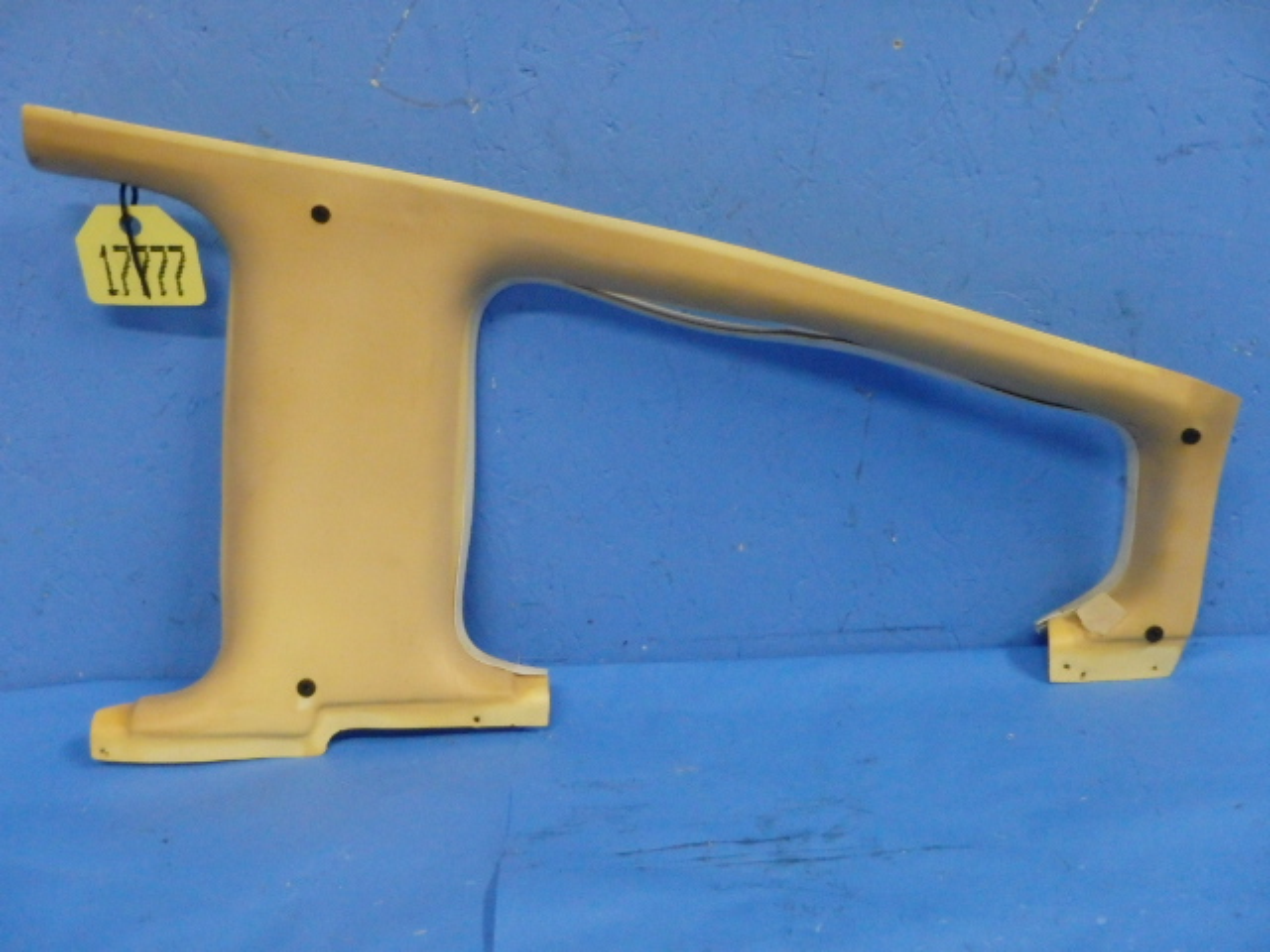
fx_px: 1578
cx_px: 635
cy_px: 476
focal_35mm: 43
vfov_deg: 33.6
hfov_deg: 43.9
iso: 1600
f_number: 4.8
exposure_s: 1/30
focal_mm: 7.7
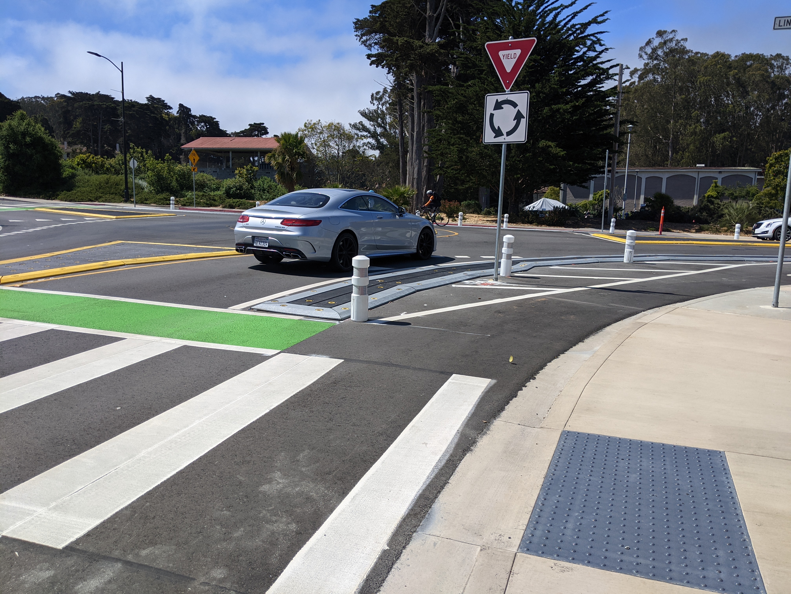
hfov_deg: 65.3
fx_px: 617
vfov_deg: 51.4
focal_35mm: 27
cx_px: 396
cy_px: 297
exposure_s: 1/3906
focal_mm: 4.44
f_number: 1.8
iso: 64
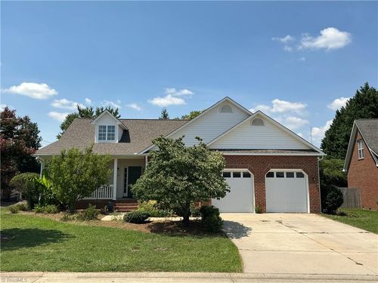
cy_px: 142
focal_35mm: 29
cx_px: 189
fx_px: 317
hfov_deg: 61.7
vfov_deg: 48.2
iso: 25
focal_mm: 3
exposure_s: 1/2538
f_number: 1.8
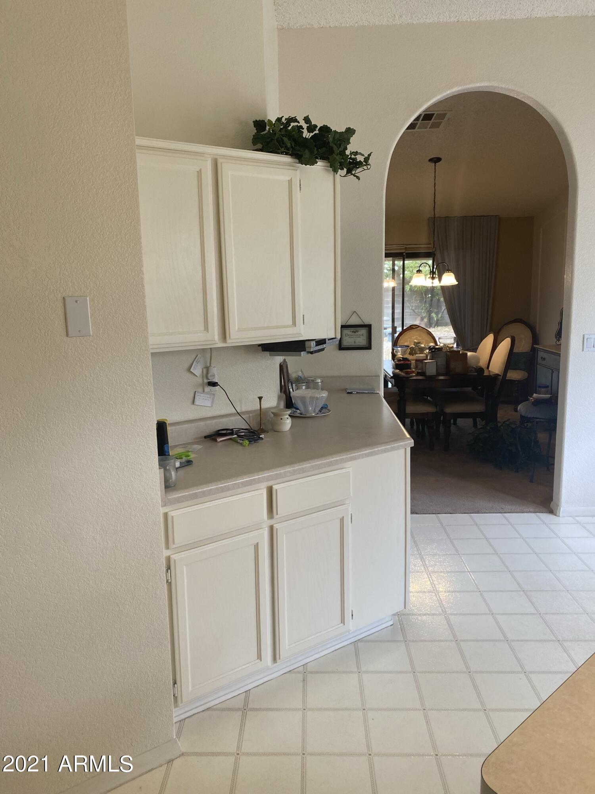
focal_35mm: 26
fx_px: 596
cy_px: 397
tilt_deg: -9.7
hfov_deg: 53.1
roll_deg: +0.9
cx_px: 298
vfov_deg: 67.3
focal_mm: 4.25
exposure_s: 1/120
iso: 100
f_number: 1.8
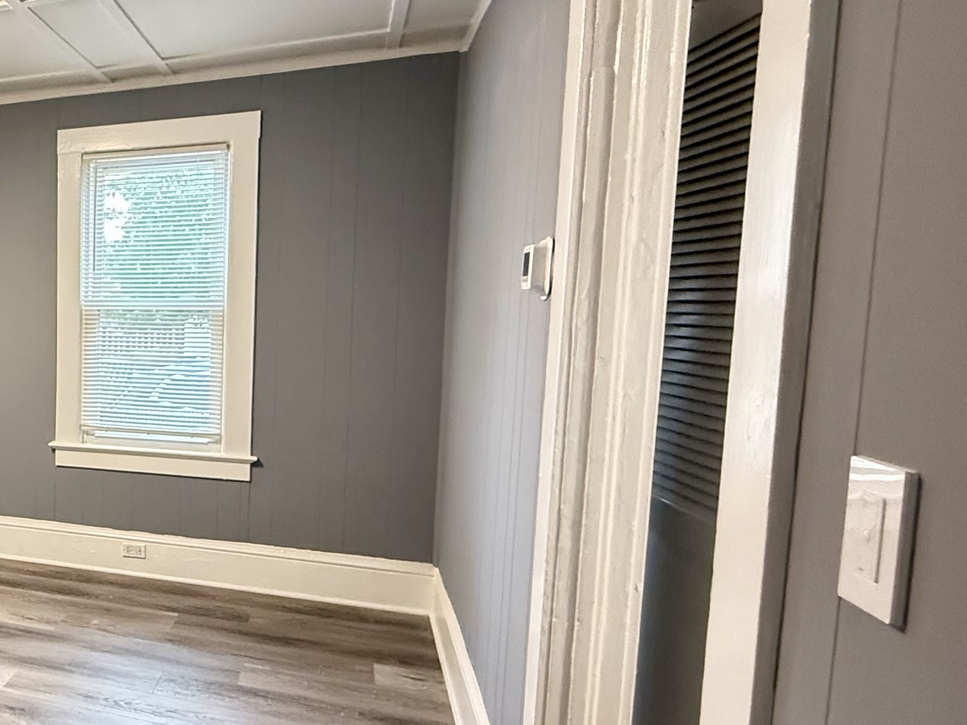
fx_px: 838
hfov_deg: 47.7
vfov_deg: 46.8
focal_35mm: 30
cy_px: 388
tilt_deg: -5.1
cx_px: -36
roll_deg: +0.1
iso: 640
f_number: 2.2
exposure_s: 1/60
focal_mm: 2.22
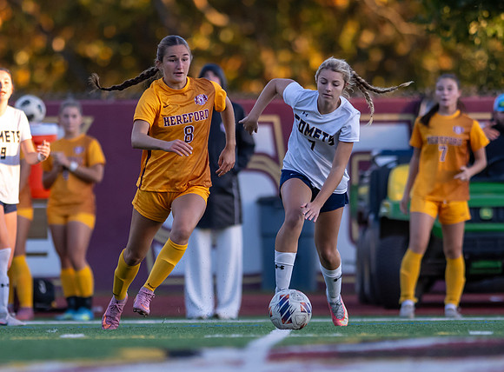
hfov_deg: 3.2
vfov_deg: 2.4
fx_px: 9030
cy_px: 234
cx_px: 249
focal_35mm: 624
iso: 900
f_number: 2.8
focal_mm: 300
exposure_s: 1/1600
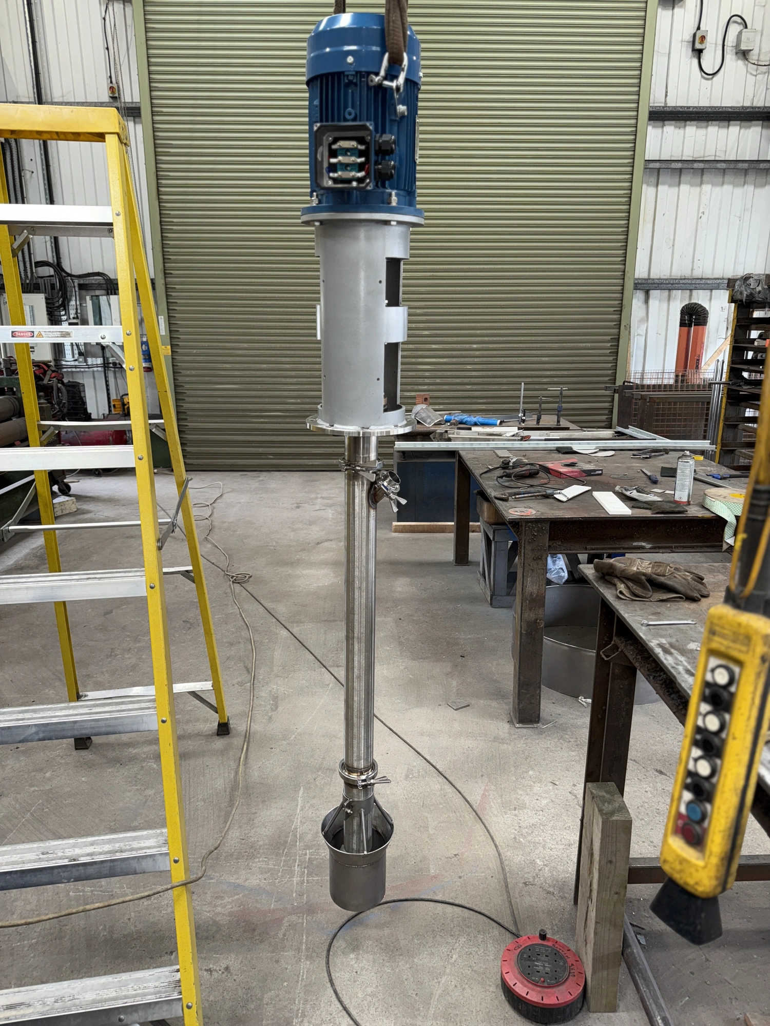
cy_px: 513
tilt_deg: -14.3
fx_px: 712
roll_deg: -0.3
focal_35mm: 24
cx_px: 385
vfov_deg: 71.6
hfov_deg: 56.8
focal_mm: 6.76
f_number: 1.78
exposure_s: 1/47
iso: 80
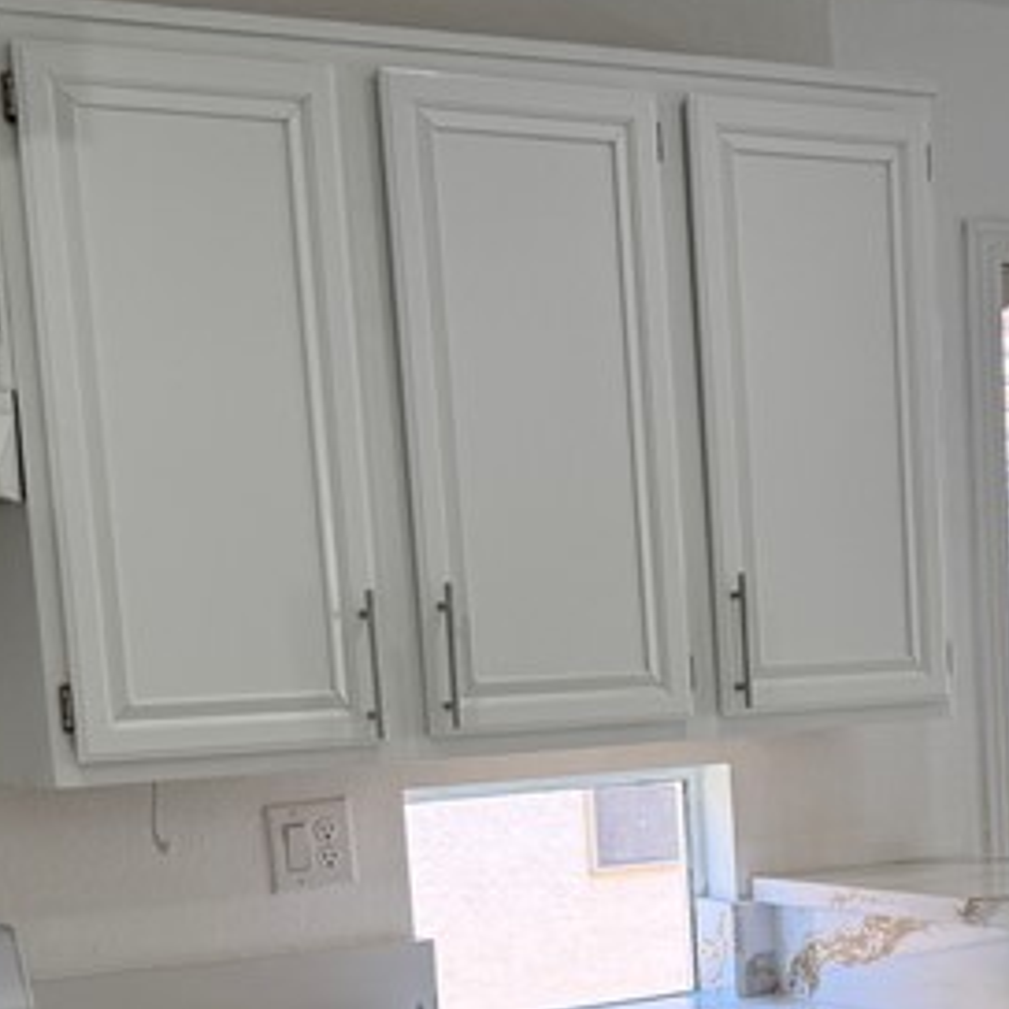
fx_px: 2638
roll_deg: +2.7
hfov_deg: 21.3
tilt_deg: -7.6
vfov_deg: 20.9
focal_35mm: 80
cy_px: 1013
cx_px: 864
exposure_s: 1/172
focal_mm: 6.76
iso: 80
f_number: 1.78
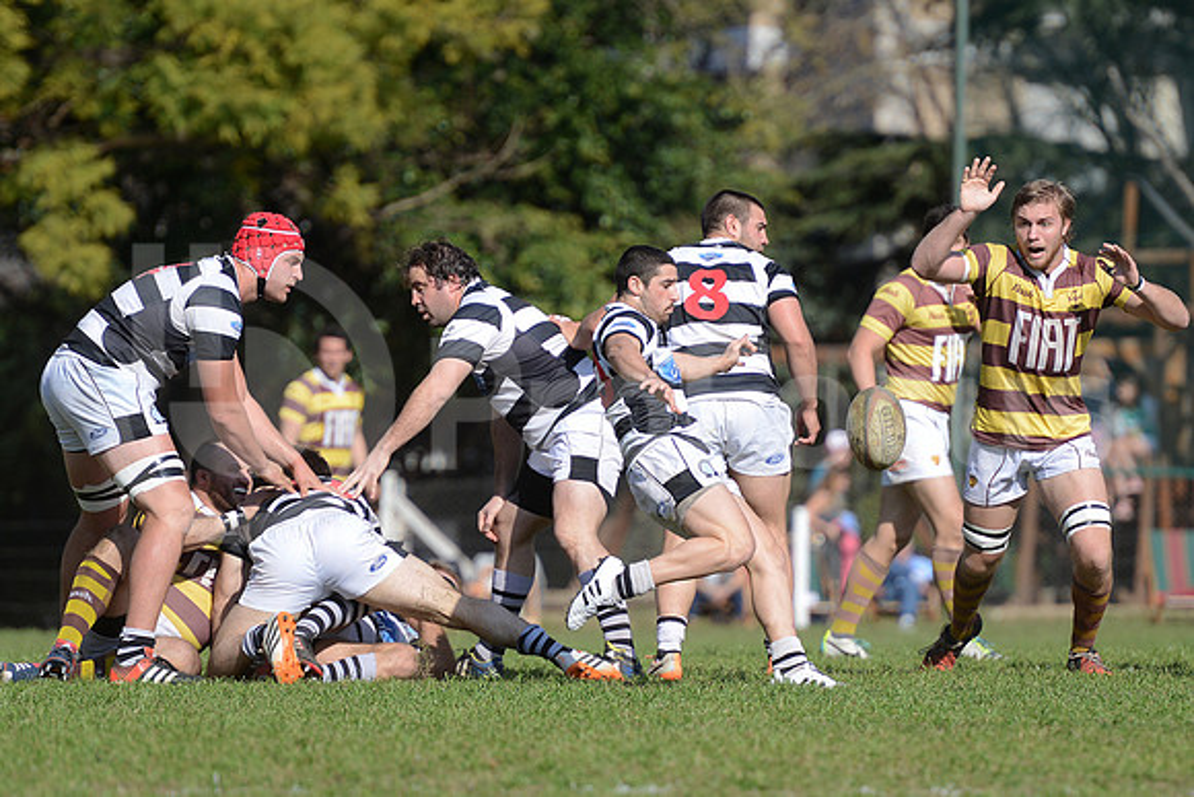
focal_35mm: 280
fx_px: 9288
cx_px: 597
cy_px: 398
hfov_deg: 7.4
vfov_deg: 4.9
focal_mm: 280
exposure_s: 1/2000
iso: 320
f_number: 4
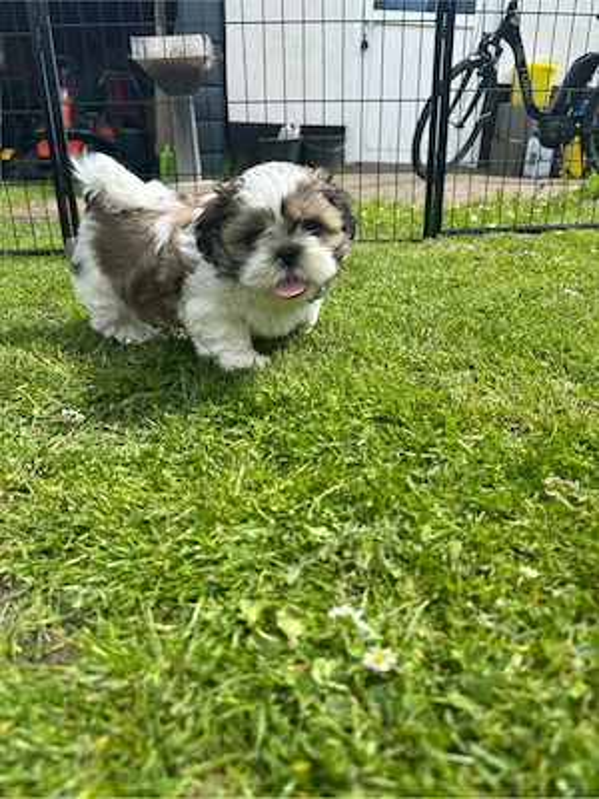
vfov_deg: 71.6
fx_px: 554
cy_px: 400
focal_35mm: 24
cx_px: 300
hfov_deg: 56.8
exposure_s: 1/1751
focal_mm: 6.86
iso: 80
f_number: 1.78
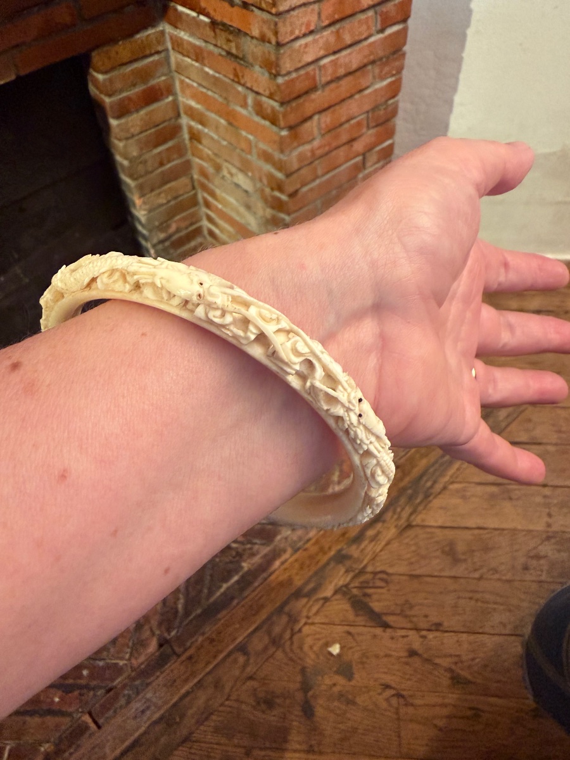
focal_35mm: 26
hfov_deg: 53.1
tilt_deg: -50.0
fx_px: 571
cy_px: 380
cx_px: 285
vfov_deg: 67.3
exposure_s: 1/50
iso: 400
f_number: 2.2
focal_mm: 2.22
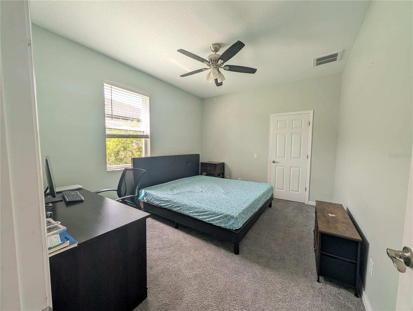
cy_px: 156
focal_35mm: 12
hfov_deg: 110.5
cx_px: 206
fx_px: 143
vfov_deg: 94.6
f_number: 1.7
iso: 44
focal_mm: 2.02
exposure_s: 1/204
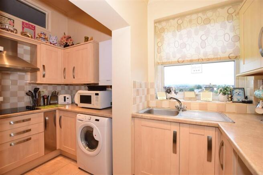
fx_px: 110
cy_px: 88
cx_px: 132
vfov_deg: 77.3
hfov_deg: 100.4
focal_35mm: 15
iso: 200
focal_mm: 10
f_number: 5
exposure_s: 1/25
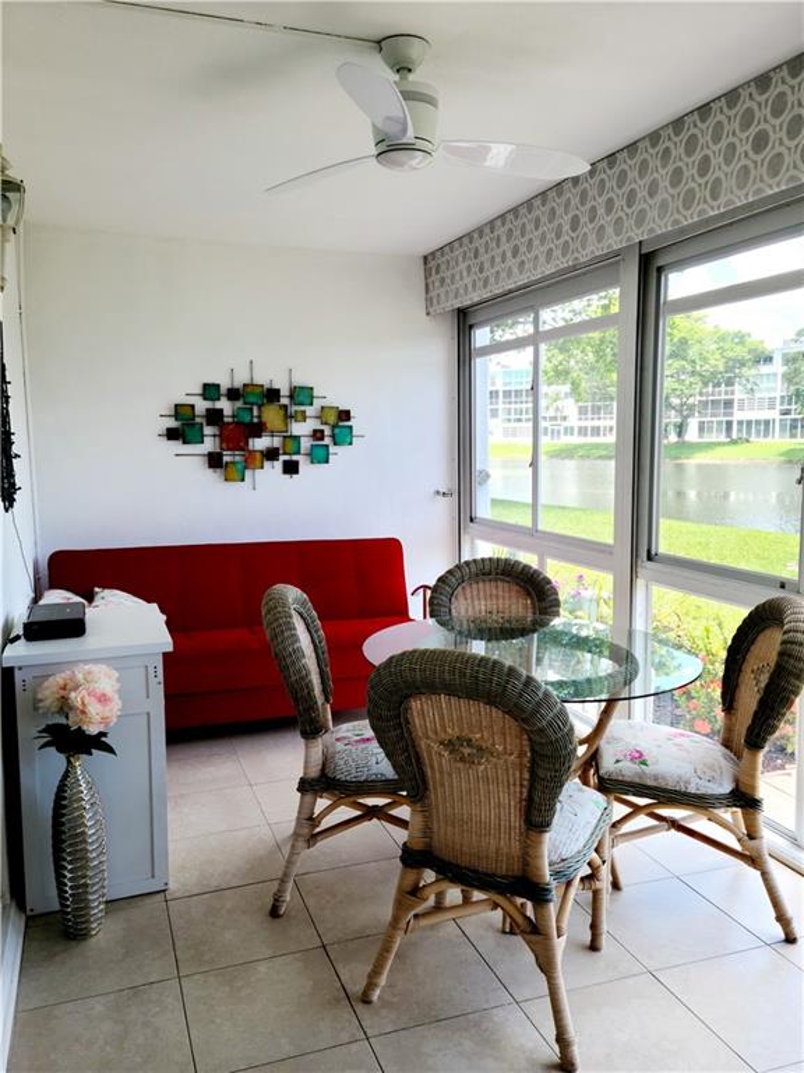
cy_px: 536
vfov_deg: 63.4
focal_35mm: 28
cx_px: 402
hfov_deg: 49.7
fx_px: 867
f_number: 2
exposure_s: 1/120
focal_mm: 5.9
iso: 32
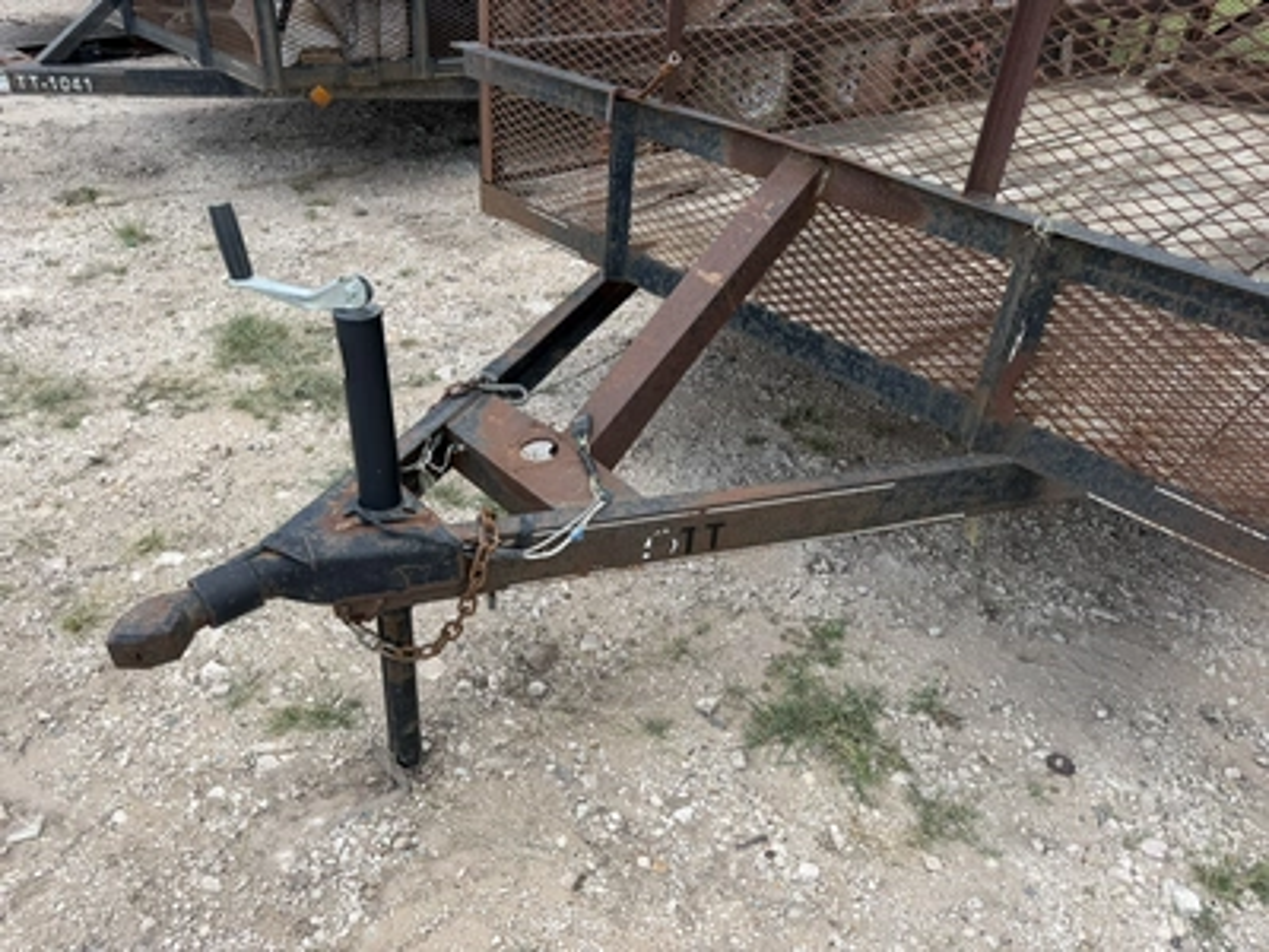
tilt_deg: -34.9
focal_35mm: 24
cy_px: 476
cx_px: 634
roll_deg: -2.5
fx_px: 880
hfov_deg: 71.6
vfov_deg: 56.8
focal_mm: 6.76
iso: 80
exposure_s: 1/1230
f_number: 1.78
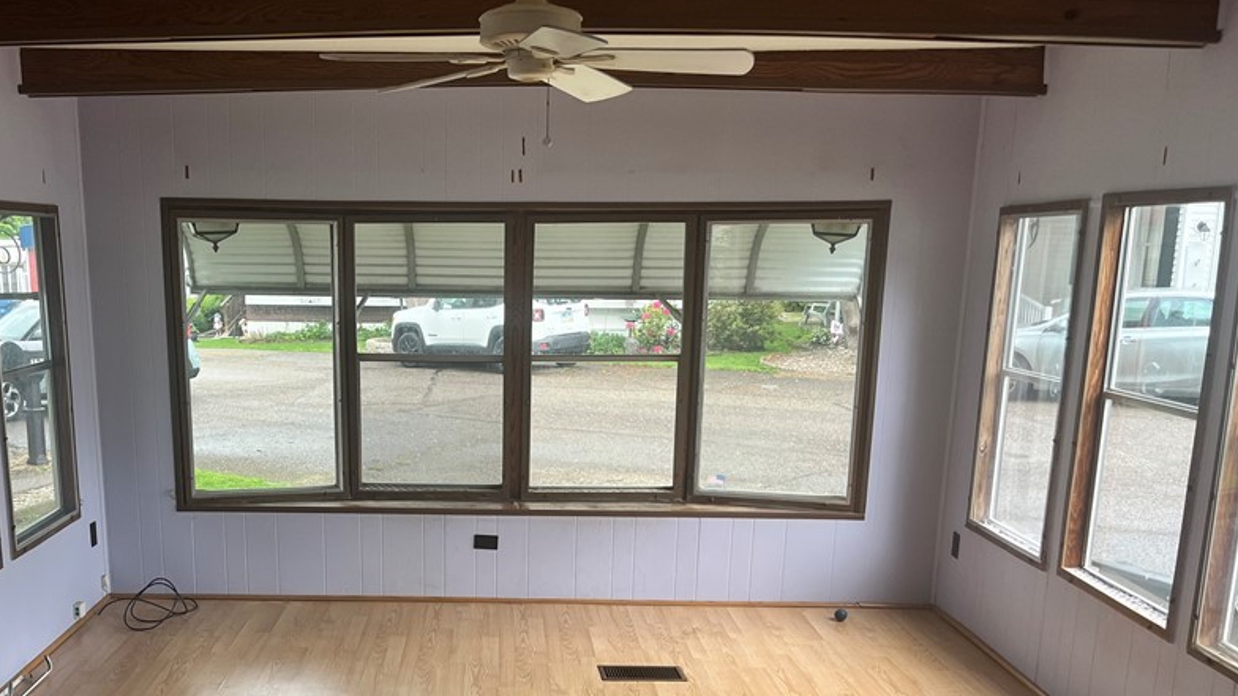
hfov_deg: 53.4
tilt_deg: -11.2
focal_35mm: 37
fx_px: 1215
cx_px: 456
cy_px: 544
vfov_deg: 31.3
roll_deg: +0.6
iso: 50
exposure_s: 1/122
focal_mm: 5.1
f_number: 1.6
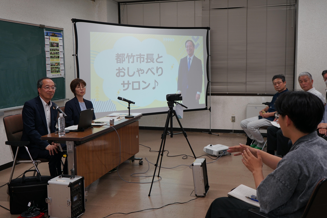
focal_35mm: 41
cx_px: 164
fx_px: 372
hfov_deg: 47.4
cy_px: 109
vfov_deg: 32.6
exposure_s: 1/60
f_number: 4.5
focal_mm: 41
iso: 200
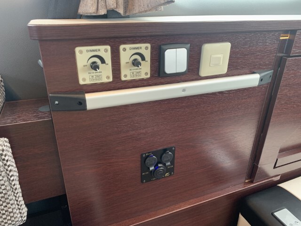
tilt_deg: -25.9
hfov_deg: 67.3
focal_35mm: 26
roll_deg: -2.5
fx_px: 226
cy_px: 113
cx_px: 150
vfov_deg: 53.1
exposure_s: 1/60
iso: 250
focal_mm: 4.25
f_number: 1.8
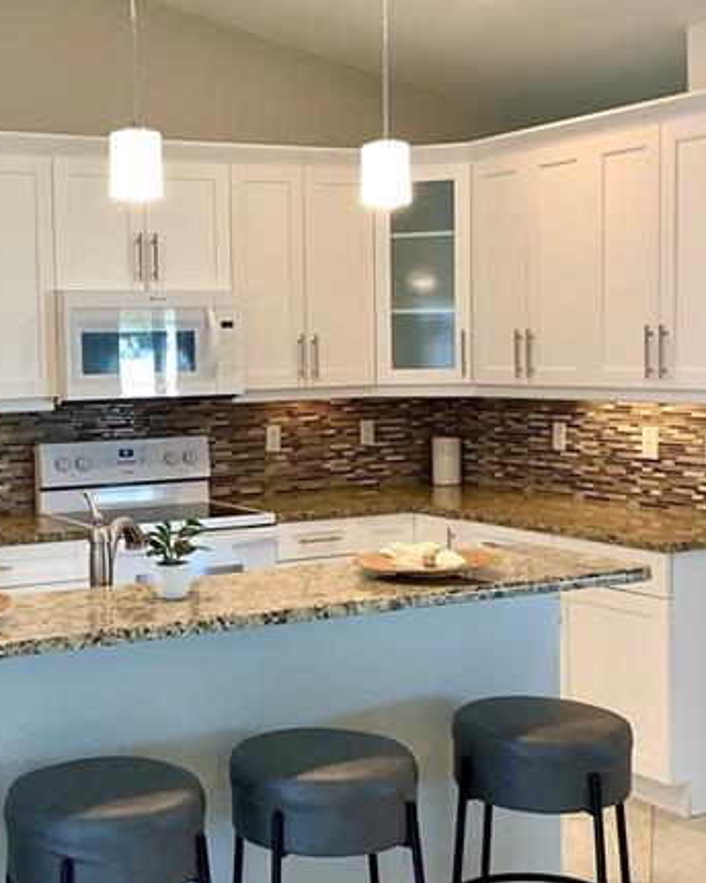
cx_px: 166
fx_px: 1410
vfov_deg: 34.7
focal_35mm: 54
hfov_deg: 27.7
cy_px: 444
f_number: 2.4
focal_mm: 3.3
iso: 64
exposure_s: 1/60
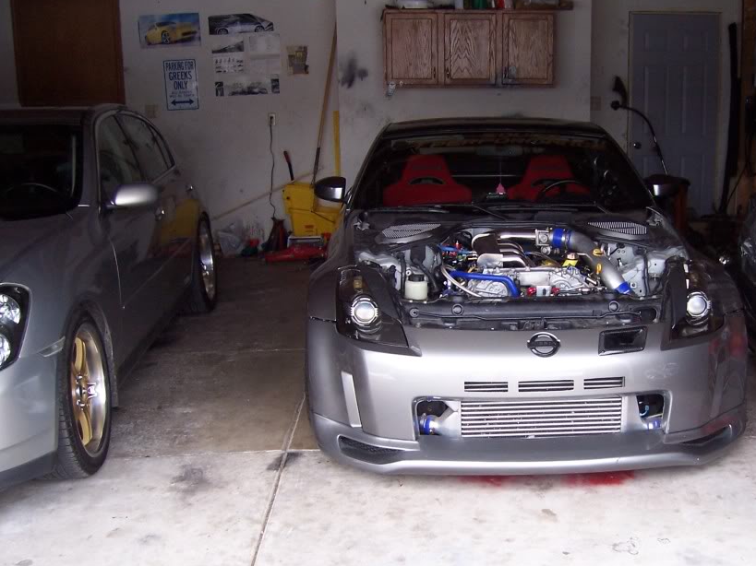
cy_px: 347
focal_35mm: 45
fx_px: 983
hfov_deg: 41.8
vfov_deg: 32.1
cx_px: 472
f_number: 3
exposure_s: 1/20
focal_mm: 6
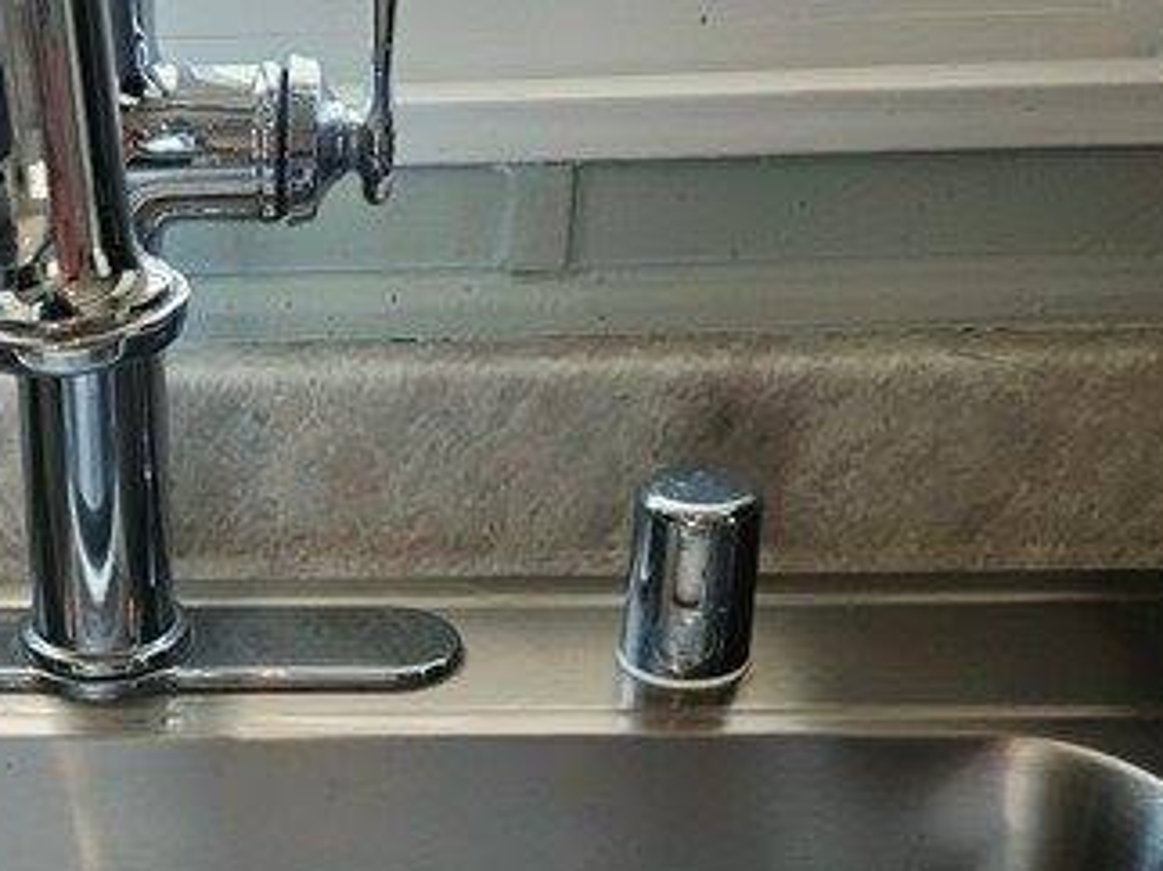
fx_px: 2452
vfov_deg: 19.3
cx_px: 65
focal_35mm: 73
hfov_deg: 25.6
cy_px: 950
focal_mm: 6.3
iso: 50
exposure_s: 1/120
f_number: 1.7
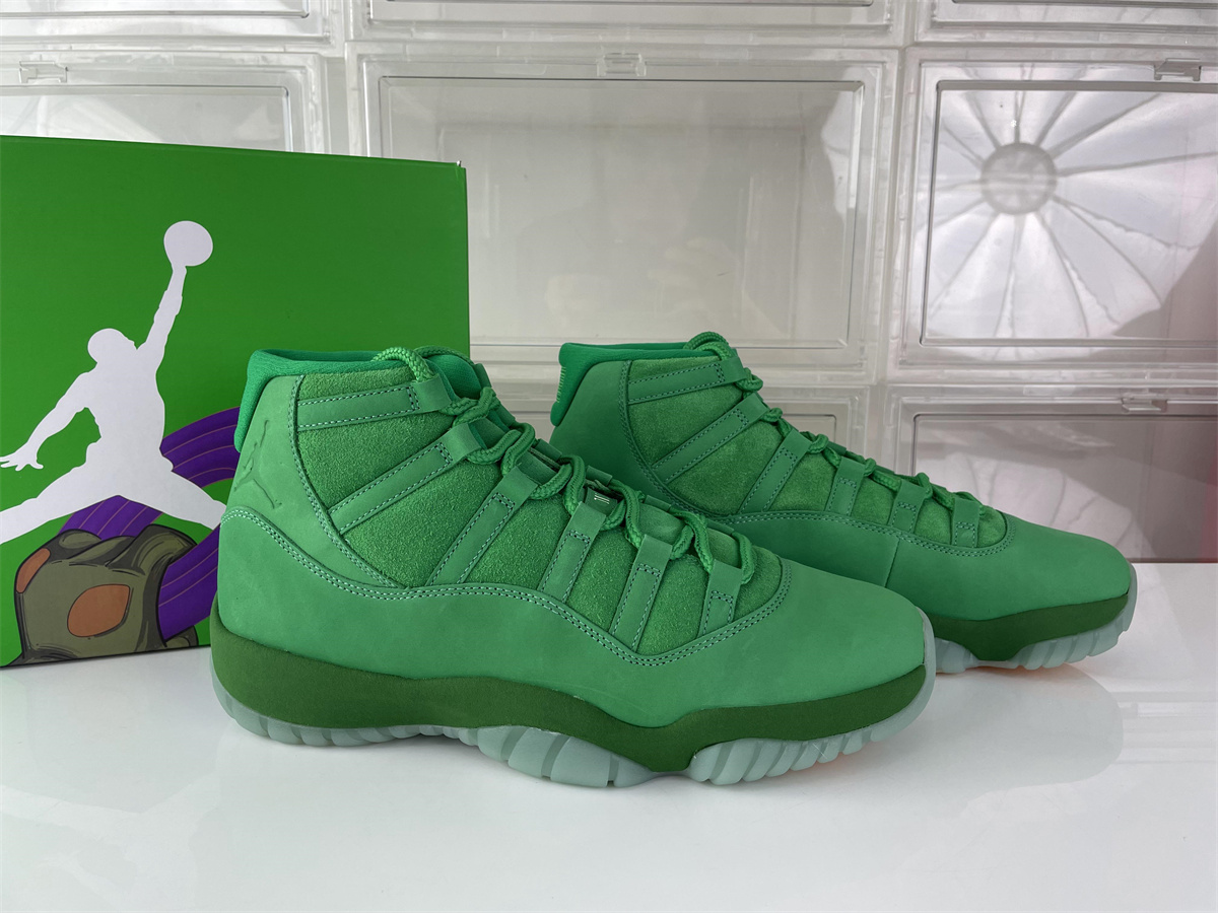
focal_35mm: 26
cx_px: 609
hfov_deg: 67.3
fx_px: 915
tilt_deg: -9.8
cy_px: 456
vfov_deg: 53.1
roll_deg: -0.3
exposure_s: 1/206
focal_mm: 4.2
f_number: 1.6
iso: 32
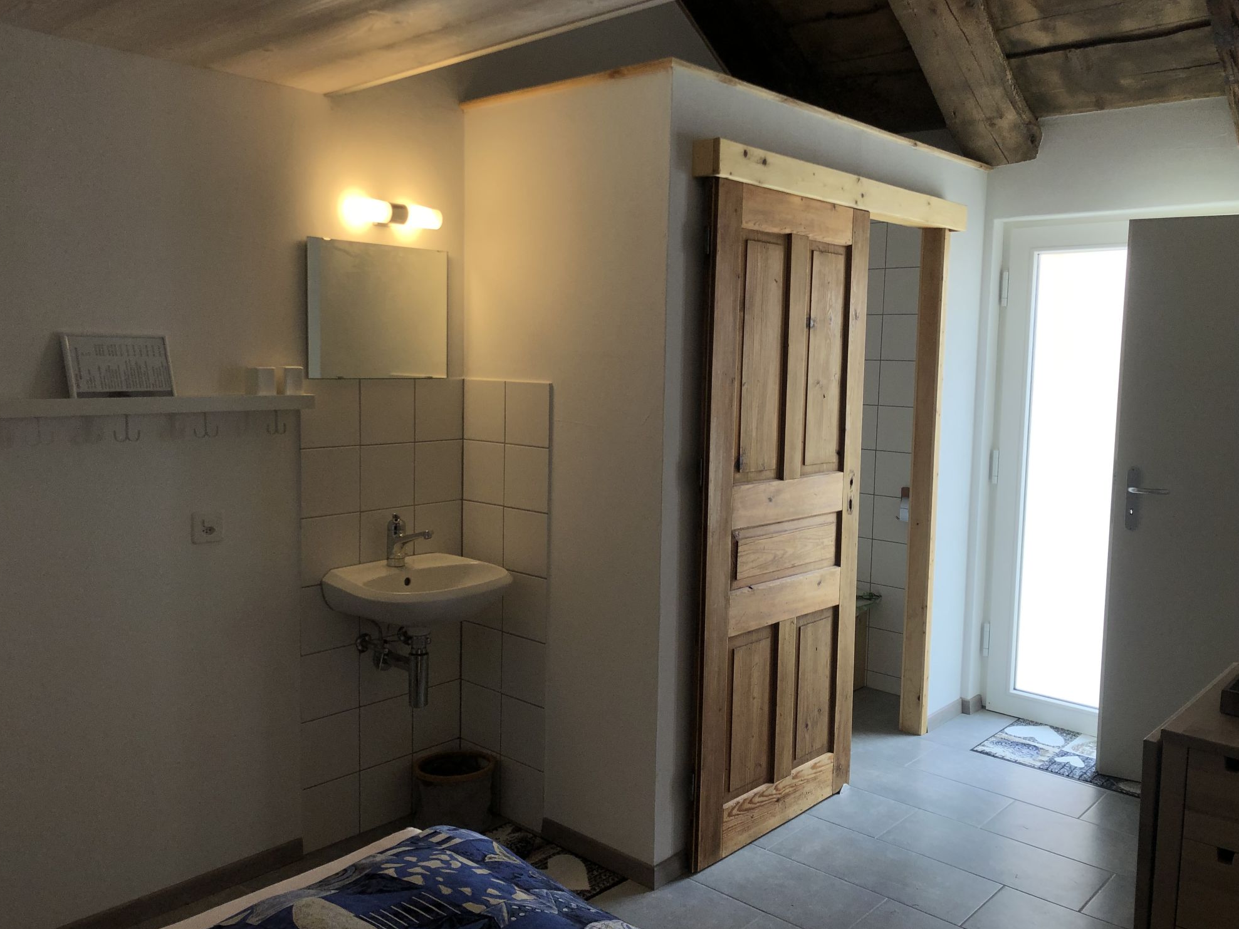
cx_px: 602
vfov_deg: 48.2
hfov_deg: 61.6
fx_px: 1038
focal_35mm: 29
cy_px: 460
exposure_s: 1/100
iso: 40
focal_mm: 4
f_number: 1.8
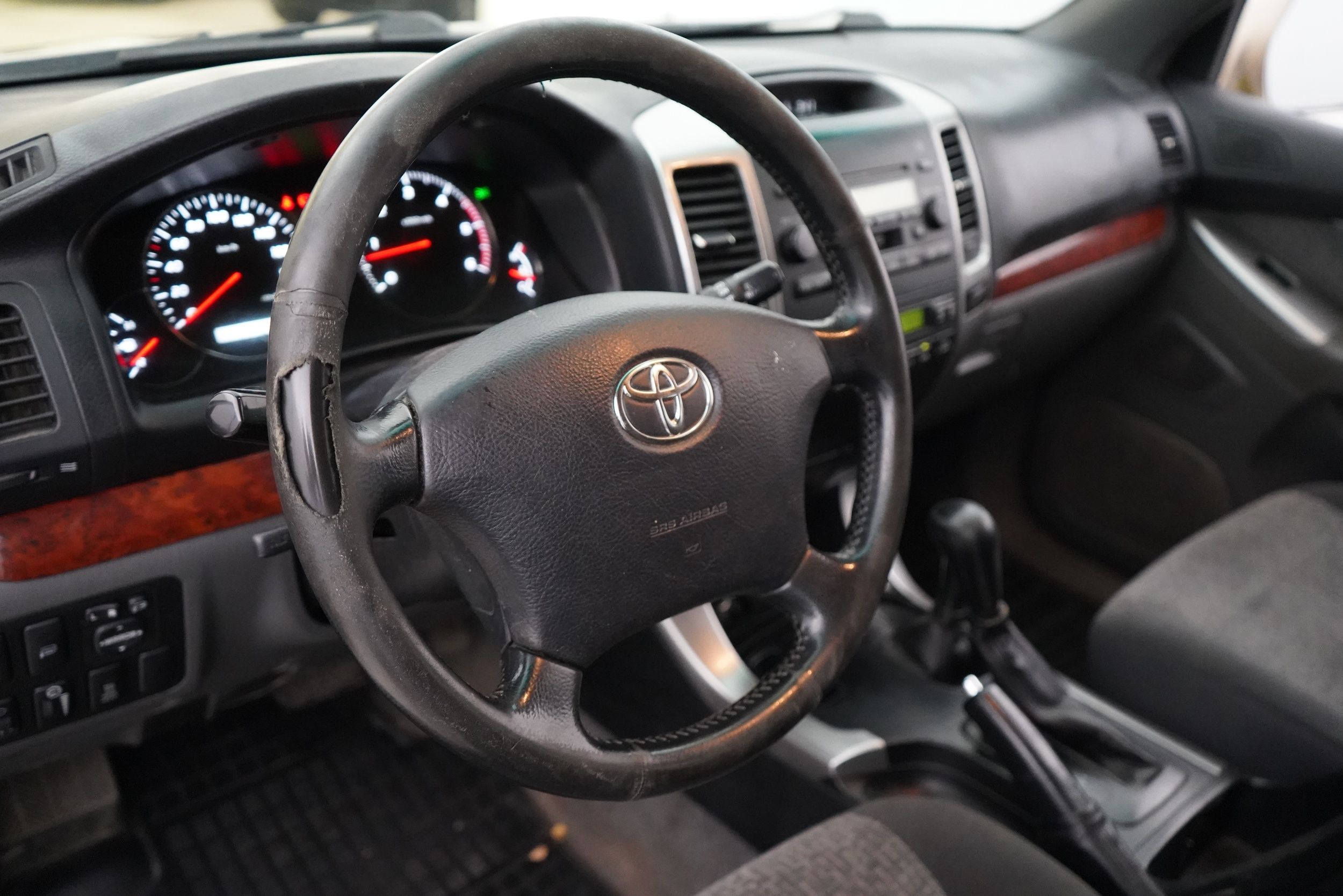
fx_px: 1119
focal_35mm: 30
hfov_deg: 61.9
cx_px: 672
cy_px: 448
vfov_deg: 43.6
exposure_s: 1/160
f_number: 3.5
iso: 12800
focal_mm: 30
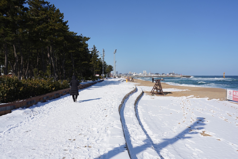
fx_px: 205
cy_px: 80
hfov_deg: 60.3
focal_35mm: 31
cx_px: 119
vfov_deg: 42.3
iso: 320
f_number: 18
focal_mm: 31
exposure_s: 1/320
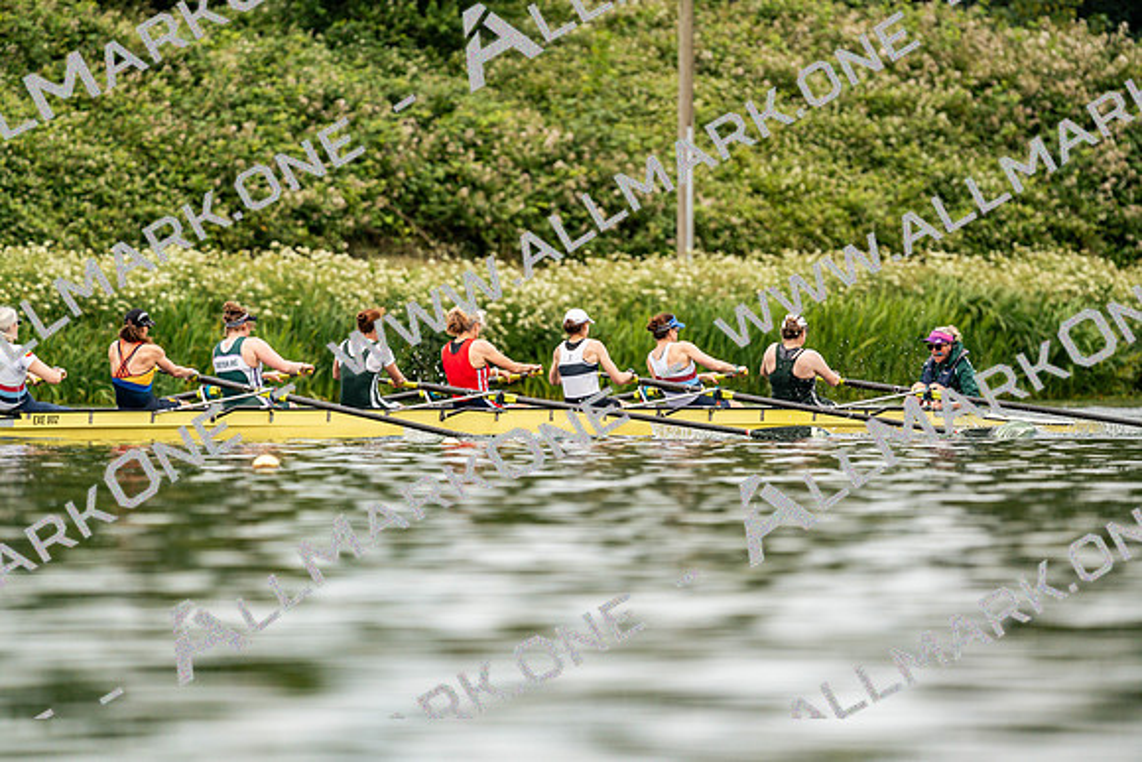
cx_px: 571
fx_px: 17165
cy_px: 381
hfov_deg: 3.8
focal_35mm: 541
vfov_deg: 2.5
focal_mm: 541
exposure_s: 1/2000
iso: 400
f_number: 6.3
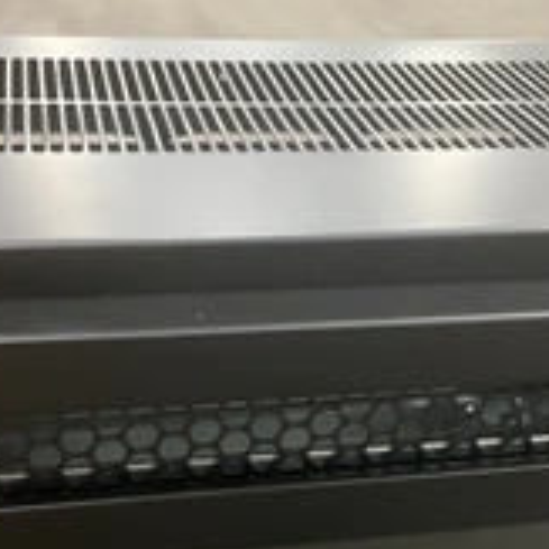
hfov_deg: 27.2
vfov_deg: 27.1
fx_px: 1130
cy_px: 364
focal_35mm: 63
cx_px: 327
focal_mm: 3
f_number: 1.8
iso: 400
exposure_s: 1/30
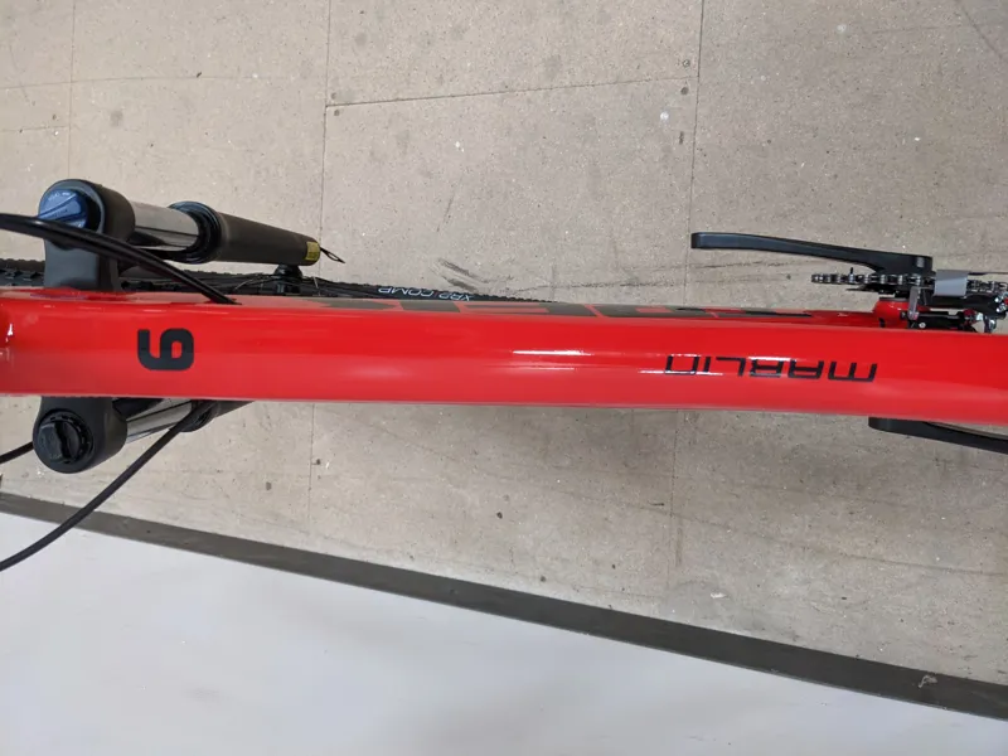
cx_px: 504
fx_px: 786
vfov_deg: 51.4
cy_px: 378
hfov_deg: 65.3
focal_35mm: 27
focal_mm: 4.38
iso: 100
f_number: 1.73
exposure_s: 1/24
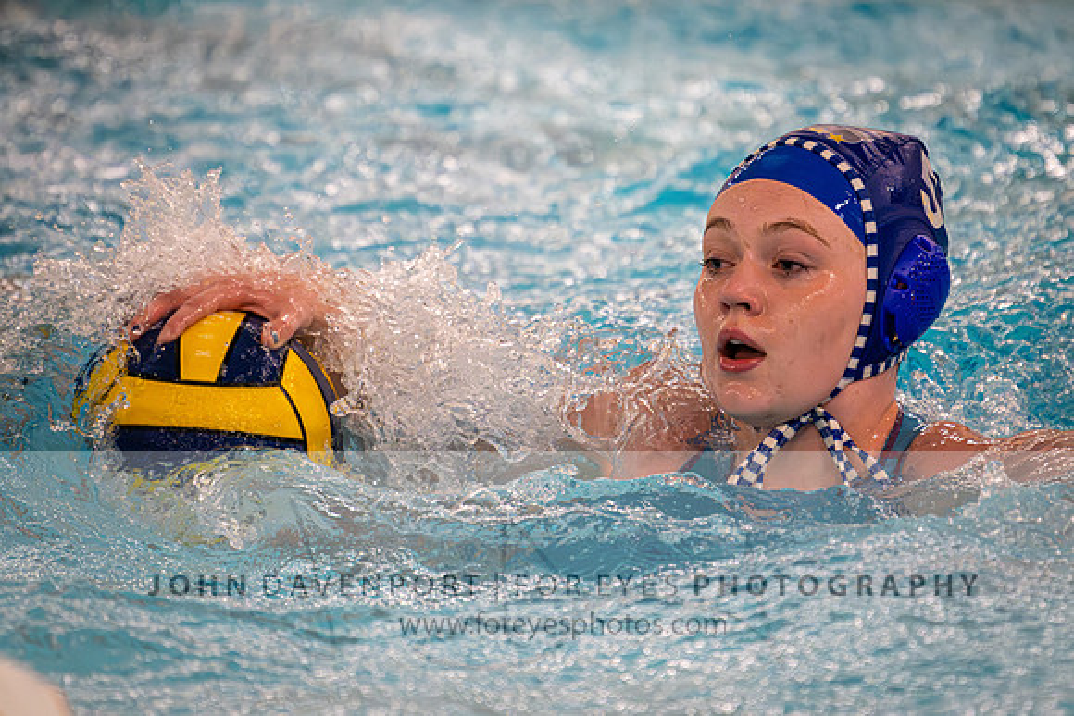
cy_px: 225
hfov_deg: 5.4
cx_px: 543
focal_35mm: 385
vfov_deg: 3.6
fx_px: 11489
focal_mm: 280
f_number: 4
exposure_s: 1/1000
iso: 11400
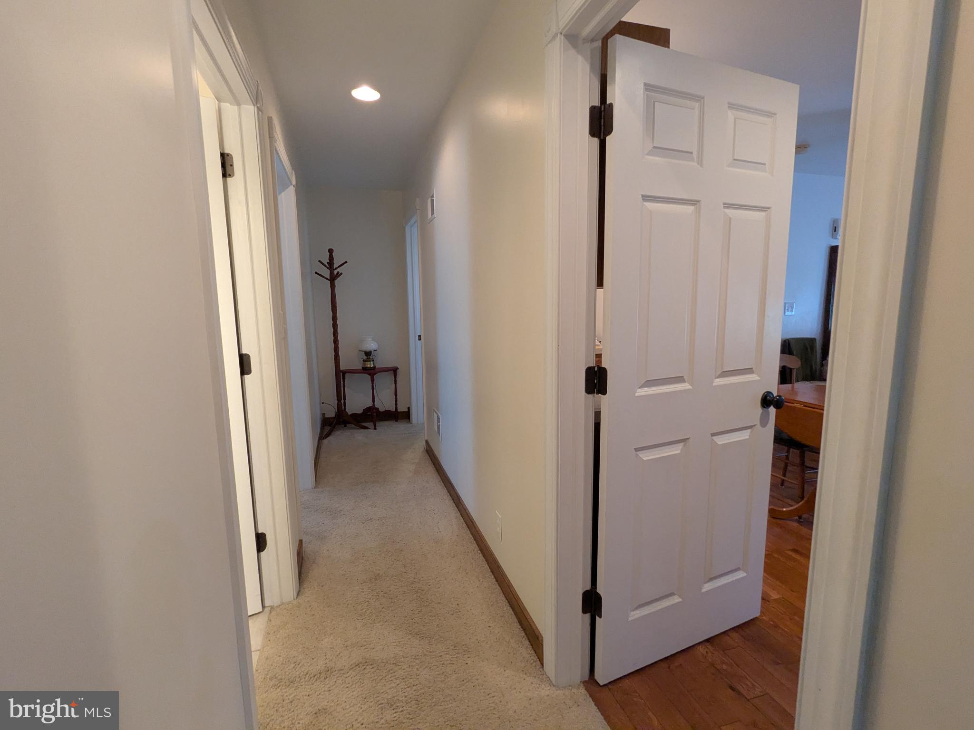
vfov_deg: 78.1
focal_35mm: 16
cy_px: 365
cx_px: 487
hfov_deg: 94.5
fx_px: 450
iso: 466
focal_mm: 2.35
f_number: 2.2
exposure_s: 1/60
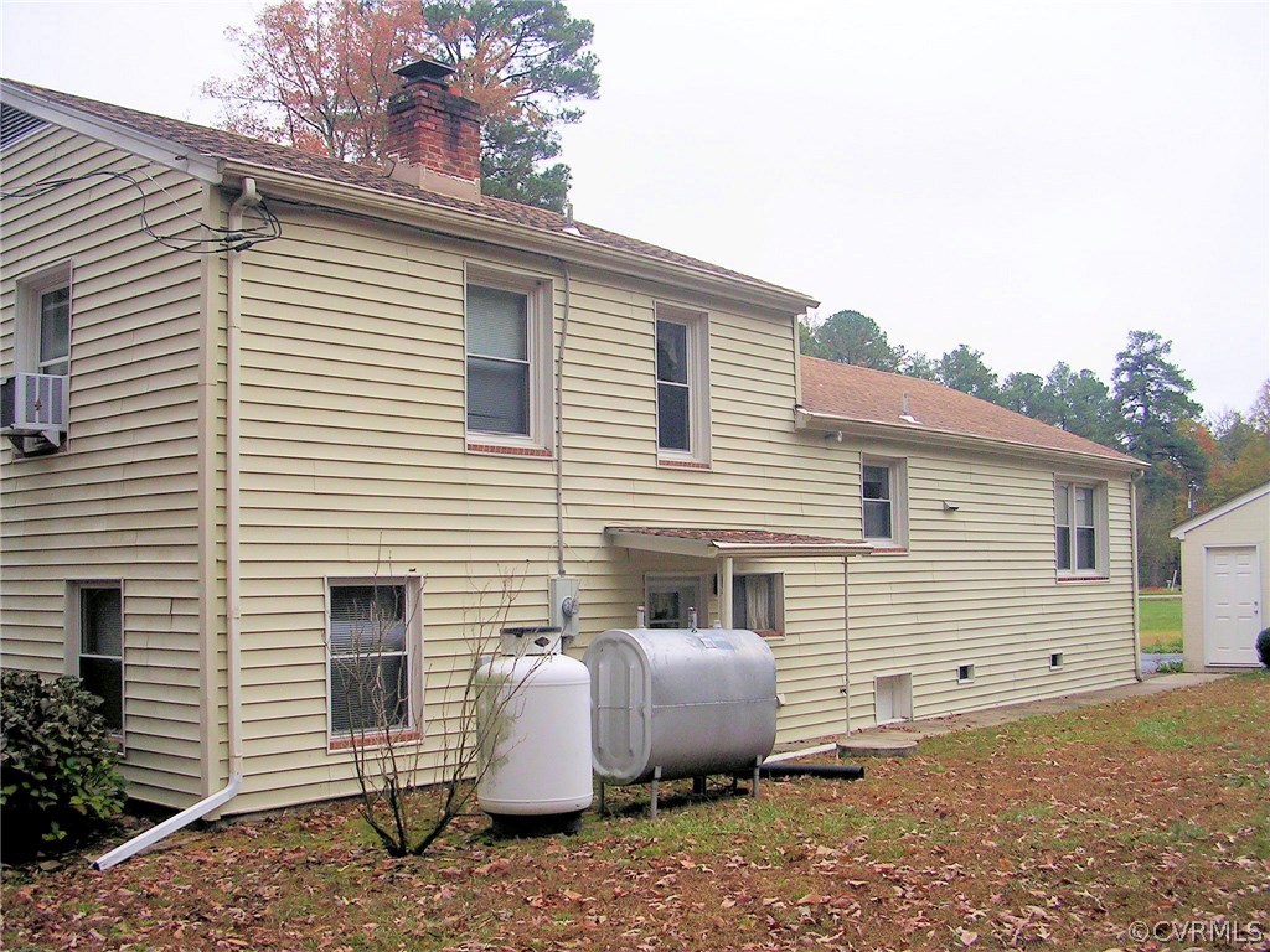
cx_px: 635
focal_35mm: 38
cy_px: 476
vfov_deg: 37.7
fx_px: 1394
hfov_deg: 49.0
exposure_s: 1/167
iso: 50
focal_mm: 5.8
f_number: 2.8
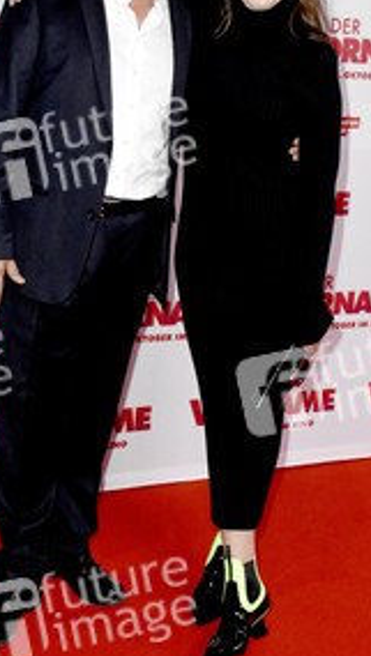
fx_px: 1151
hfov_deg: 18.3
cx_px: 145
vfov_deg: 31.8
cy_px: 267
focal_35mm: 66
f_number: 6.3
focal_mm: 30
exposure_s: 1/160
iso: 3200
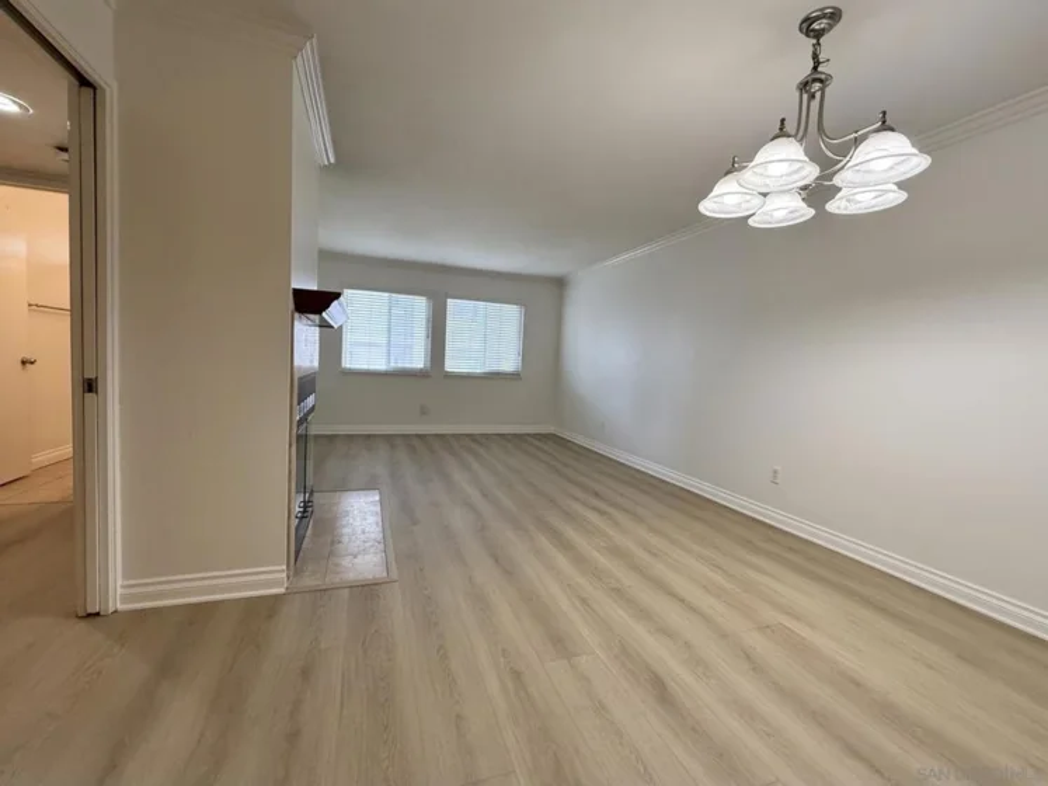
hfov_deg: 102.1
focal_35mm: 14
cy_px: 393
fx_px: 424
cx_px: 524
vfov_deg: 85.7
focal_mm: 2.22
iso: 250
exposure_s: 1/120
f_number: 2.2
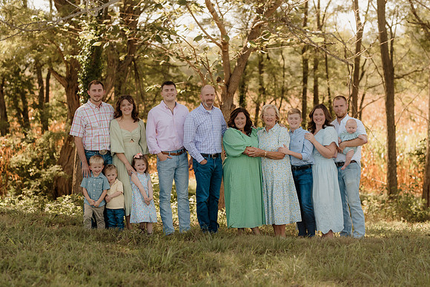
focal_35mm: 87
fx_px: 1036
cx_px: 215
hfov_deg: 23.4
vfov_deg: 15.8
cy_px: 144
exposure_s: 1/500
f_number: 2.8
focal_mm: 85
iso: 200
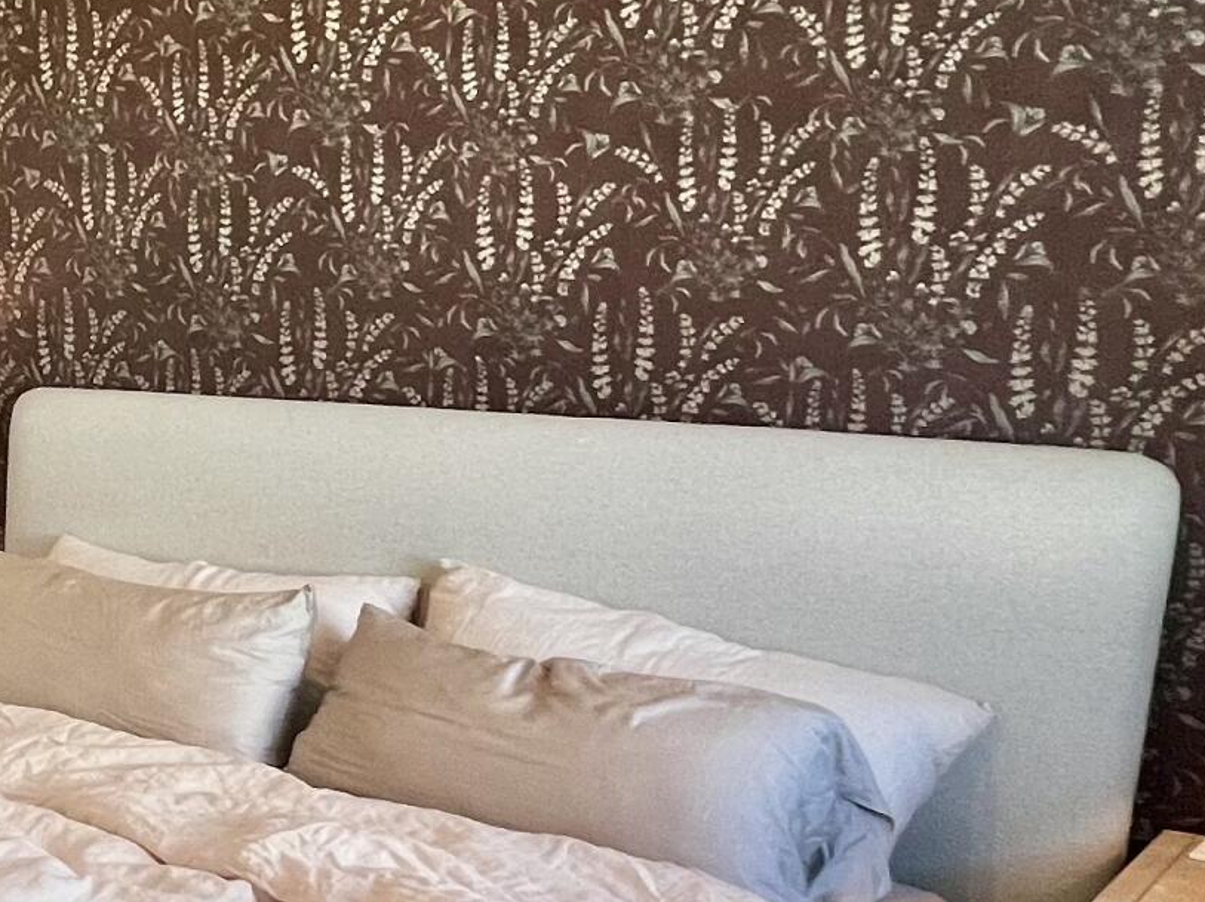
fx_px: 1670
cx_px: -273
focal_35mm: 48
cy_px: 650
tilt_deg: -14.8
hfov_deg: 32.2
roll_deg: +2.5
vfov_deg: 29.9
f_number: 1.8
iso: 160
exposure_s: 1/120
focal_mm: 1.57
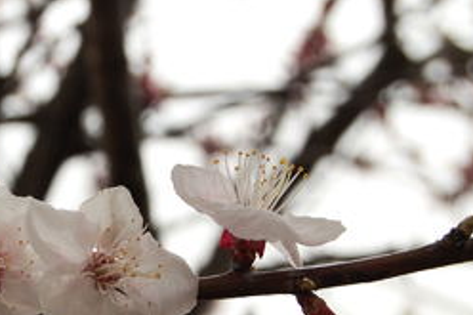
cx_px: 67
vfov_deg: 8.5
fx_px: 2100
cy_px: 270
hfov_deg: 12.8
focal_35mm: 160
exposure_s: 1/400
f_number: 10
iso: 200
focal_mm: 55
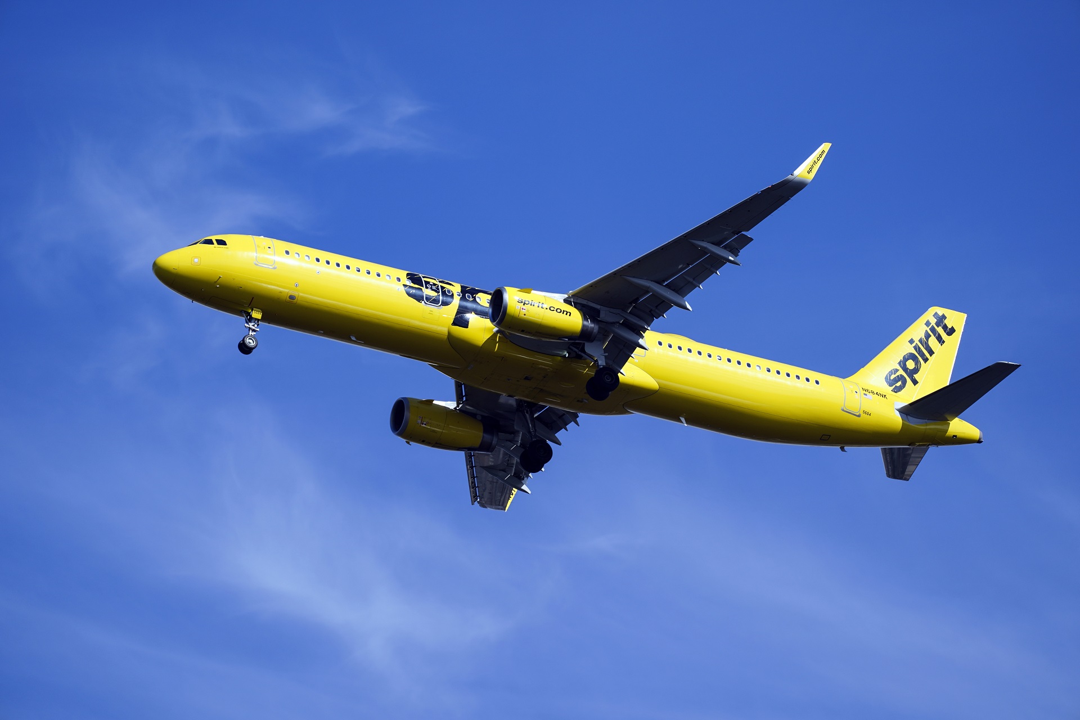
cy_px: 360
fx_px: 11279
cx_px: 540
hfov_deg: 5.5
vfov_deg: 3.7
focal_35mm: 376
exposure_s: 1/800
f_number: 5.6
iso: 100
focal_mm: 376
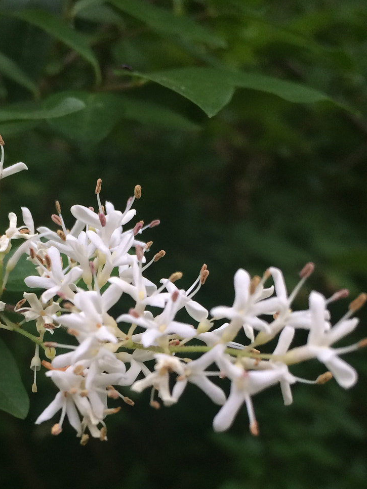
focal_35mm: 48
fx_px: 679
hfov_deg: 30.0
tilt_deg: -17.1
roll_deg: -1.7
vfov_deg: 38.2
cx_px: 120
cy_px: 391
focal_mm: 4.15
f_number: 2.2
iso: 40
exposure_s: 1/40
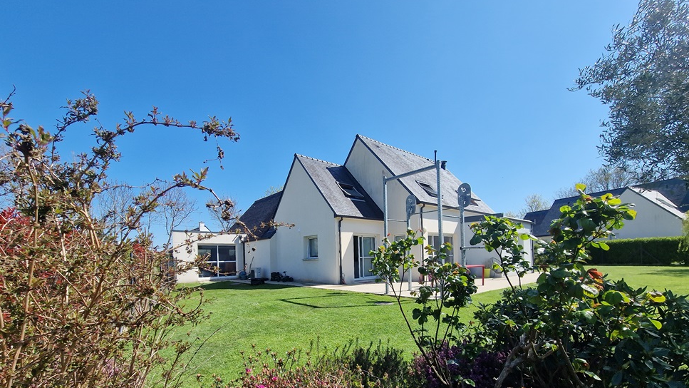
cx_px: 340
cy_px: 253
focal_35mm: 15
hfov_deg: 103.0
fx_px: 274
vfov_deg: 68.9
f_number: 2.2
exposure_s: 1/1864
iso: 50
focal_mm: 2.2
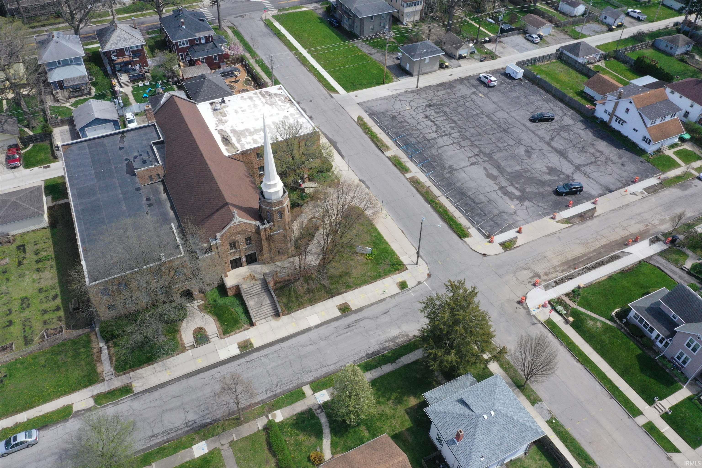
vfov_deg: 46.4
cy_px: 234
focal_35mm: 28
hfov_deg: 65.5
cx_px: 351
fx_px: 546
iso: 320
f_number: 11
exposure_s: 1/30
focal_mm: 10.26
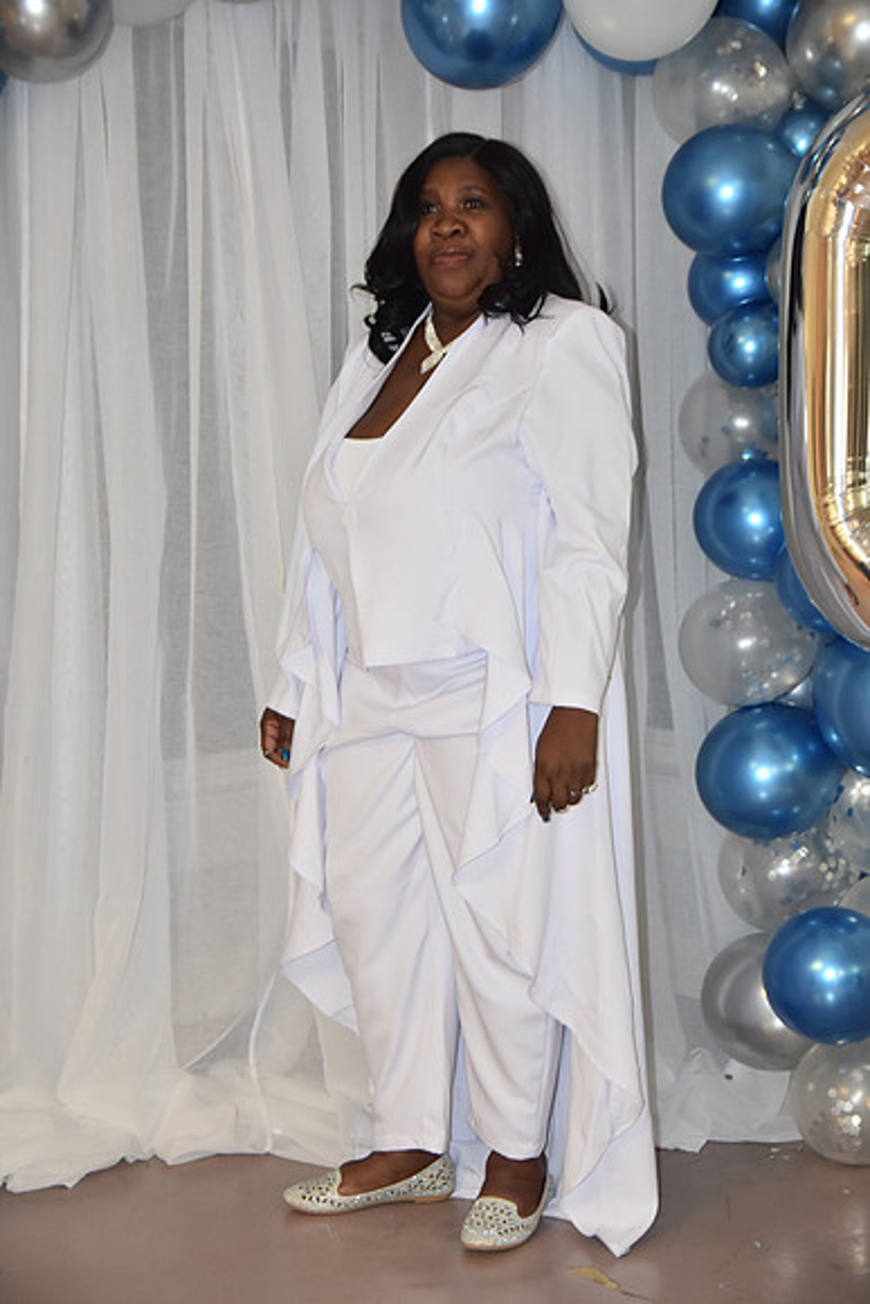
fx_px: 2065
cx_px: 435
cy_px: 652
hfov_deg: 23.8
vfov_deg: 35.0
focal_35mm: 57
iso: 640
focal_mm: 38
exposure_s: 1/60
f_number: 2.8
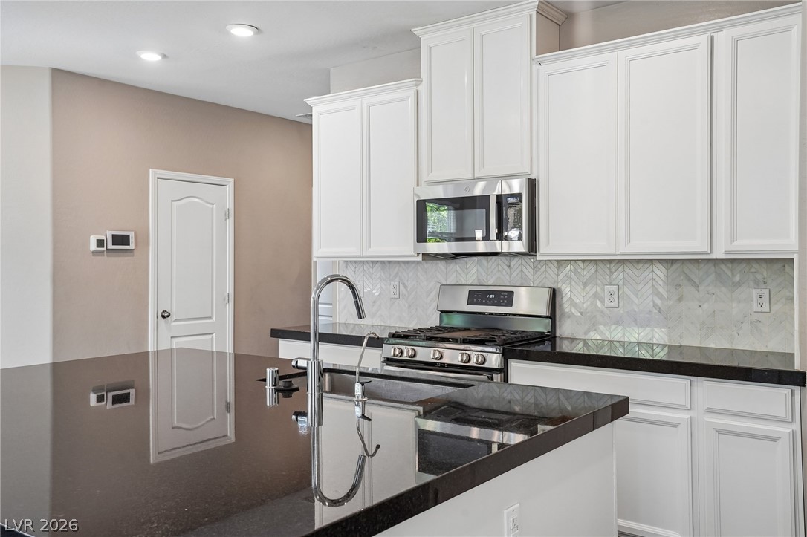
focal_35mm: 32
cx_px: 404
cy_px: 268
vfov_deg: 41.1
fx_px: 717
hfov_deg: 58.7
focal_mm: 32
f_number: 8
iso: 400
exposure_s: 1/13
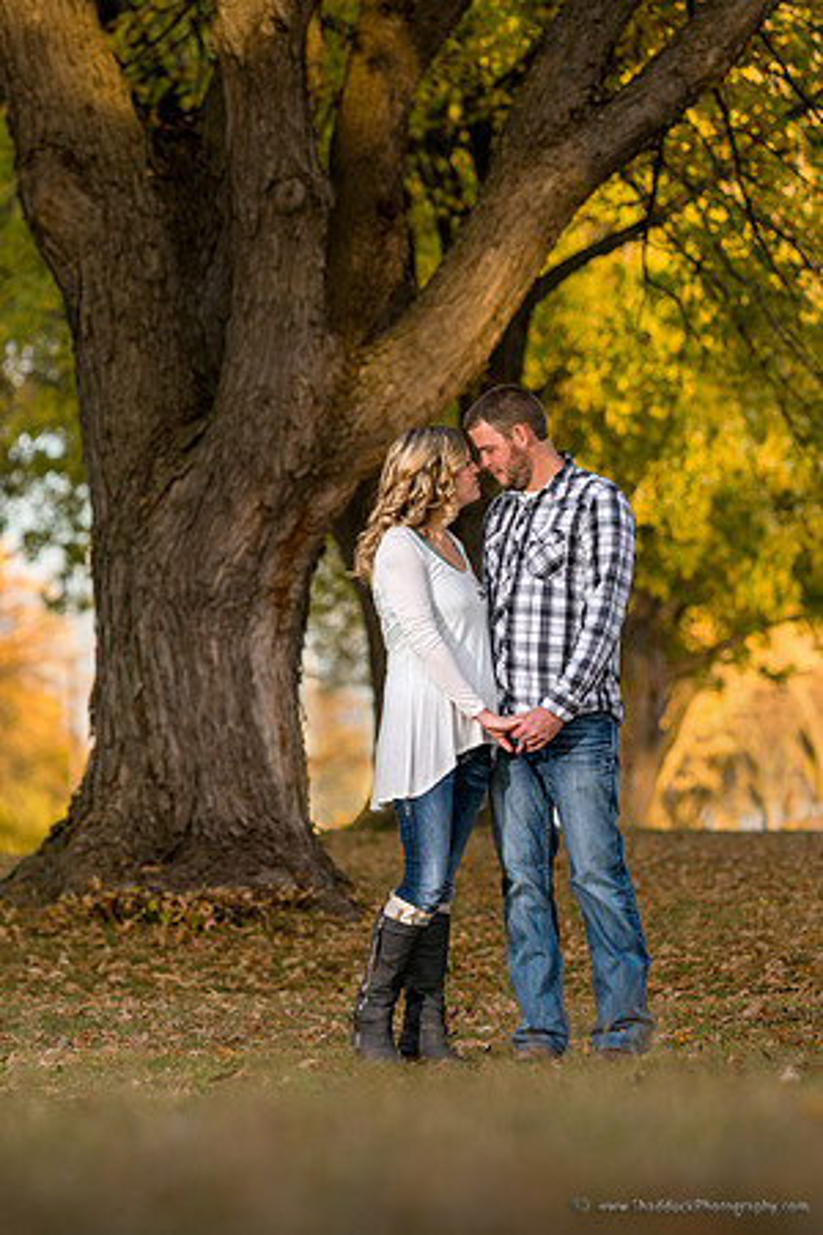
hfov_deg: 8.6
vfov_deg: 12.8
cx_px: 412
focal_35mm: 160
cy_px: 618
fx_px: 5486
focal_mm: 160
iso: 200
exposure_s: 1/320
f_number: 3.5
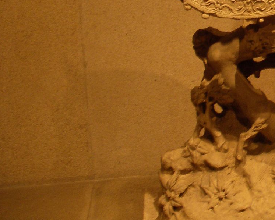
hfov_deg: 18.0
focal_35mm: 99
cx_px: 367
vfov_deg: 15.1
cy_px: -24
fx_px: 806
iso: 200
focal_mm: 7.8
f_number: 2.8
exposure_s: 1/8
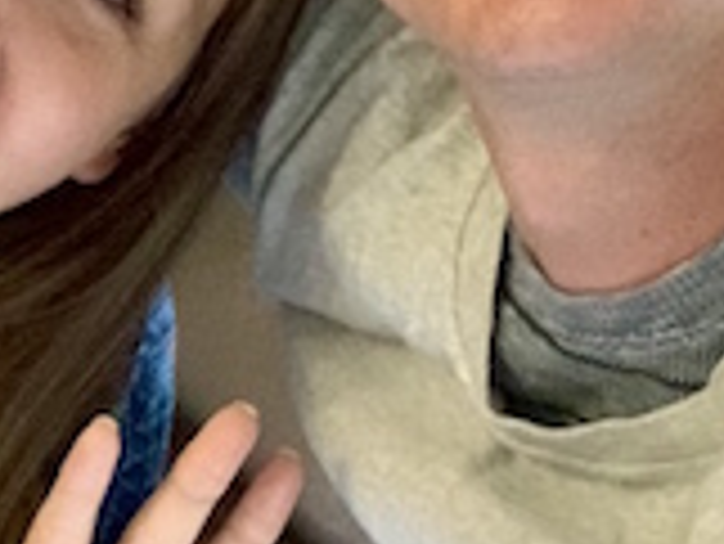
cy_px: 272
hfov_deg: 16.7
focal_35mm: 117
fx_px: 2449
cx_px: 184
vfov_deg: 12.7
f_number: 2.2
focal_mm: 2.87
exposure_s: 1/25
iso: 640
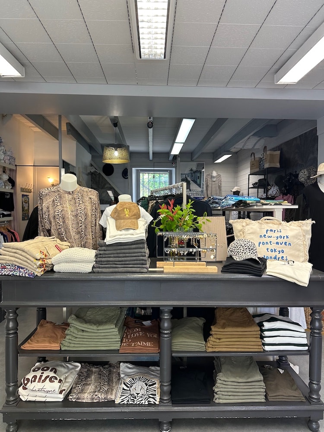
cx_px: 162
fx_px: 300
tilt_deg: +0.1
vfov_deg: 71.6
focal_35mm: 24
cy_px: 216
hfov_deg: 56.8
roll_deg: -0.5
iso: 125
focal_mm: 6.86
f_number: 1.78
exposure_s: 1/100
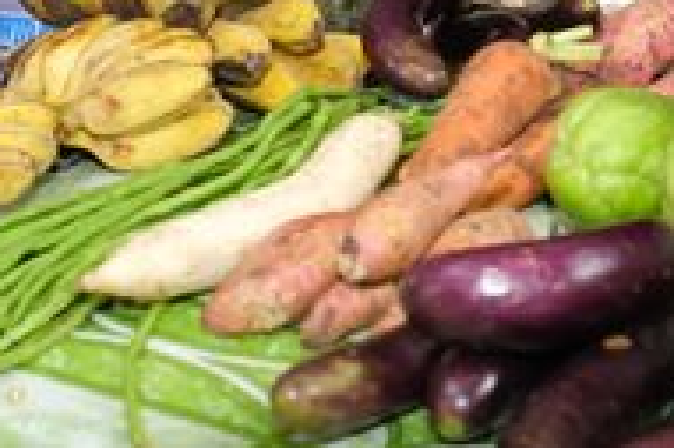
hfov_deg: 22.2
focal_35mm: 91
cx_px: 512
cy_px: -159
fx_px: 1702
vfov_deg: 14.3
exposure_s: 1/400
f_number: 5.6
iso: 3200
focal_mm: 19
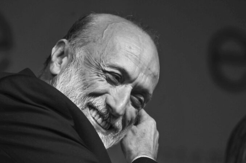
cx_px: 123
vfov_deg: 4.4
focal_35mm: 315
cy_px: 82
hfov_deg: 6.6
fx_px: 2149
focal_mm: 210
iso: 800
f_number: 5.6
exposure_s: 1/80
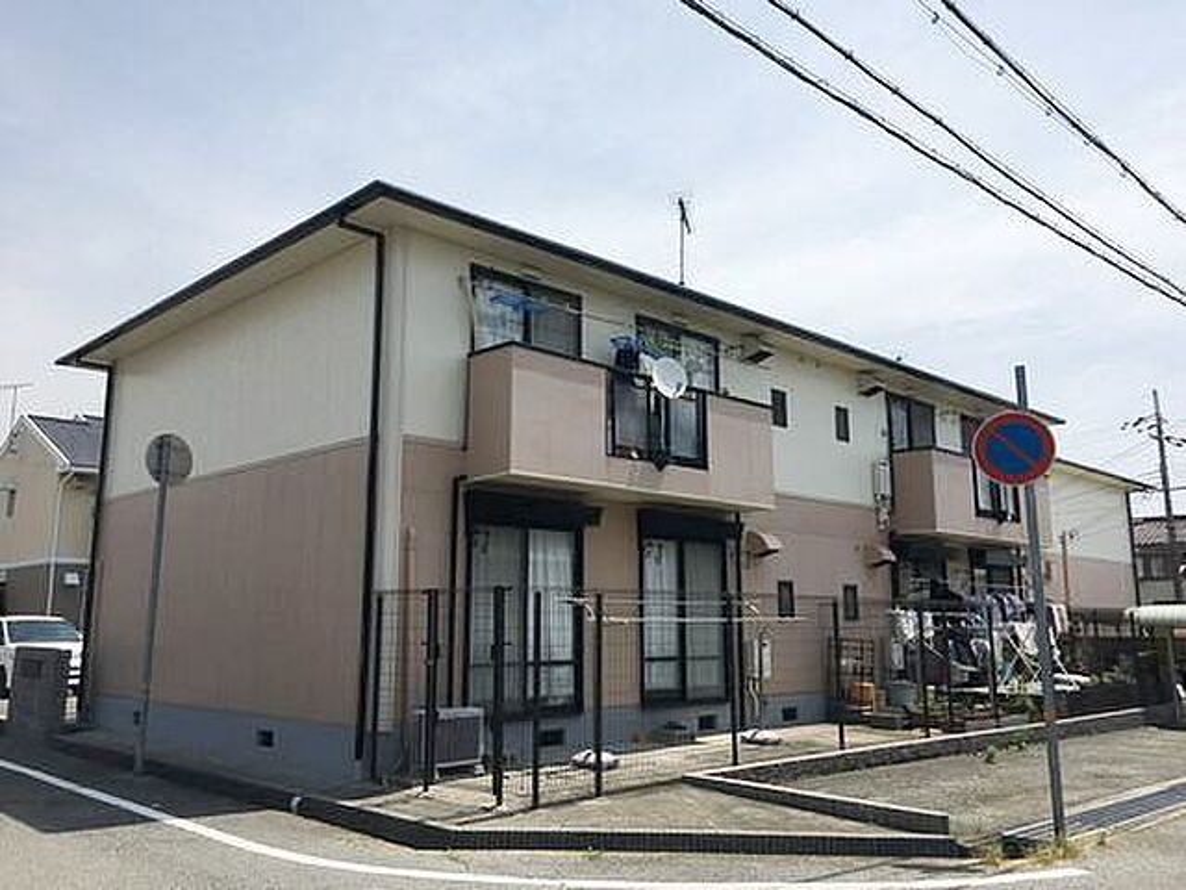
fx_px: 994
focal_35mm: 29
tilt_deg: +10.0
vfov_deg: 48.2
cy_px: 445
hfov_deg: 61.7
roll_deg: +0.3
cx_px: 593
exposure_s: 1/2404
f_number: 2.2
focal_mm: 4.15
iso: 25
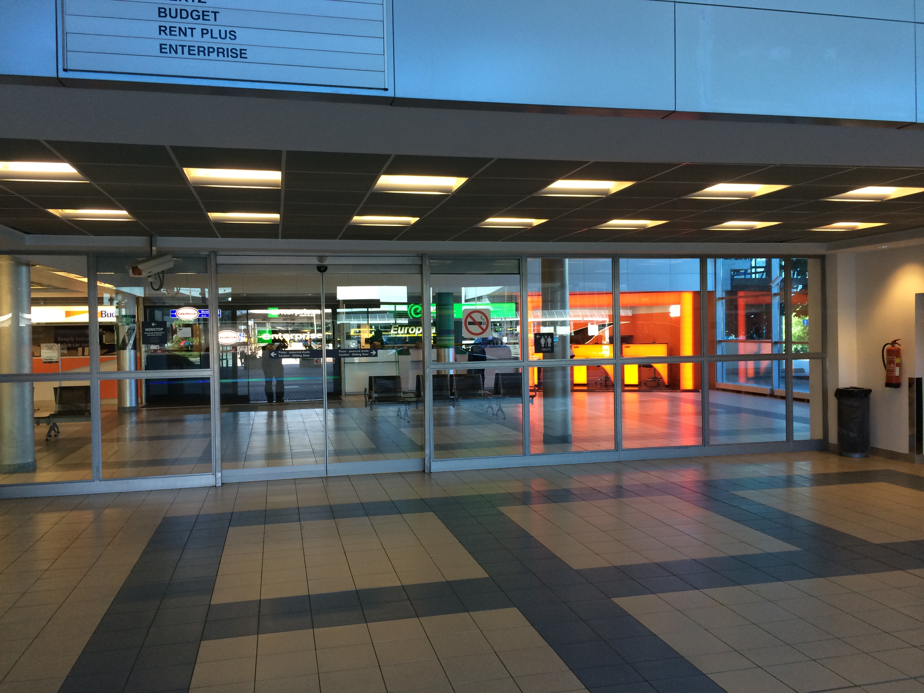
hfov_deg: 61.7
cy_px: 346
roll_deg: +1.3
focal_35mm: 29
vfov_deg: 48.2
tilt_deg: -2.0
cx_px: 462
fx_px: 774
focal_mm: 4.15
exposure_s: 1/30
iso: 32
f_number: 2.2
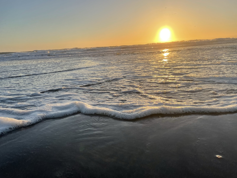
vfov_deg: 51.4
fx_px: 185
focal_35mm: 27
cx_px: 122
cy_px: 90
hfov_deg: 65.3
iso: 32
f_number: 1.6
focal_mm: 4.2
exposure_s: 1/2681
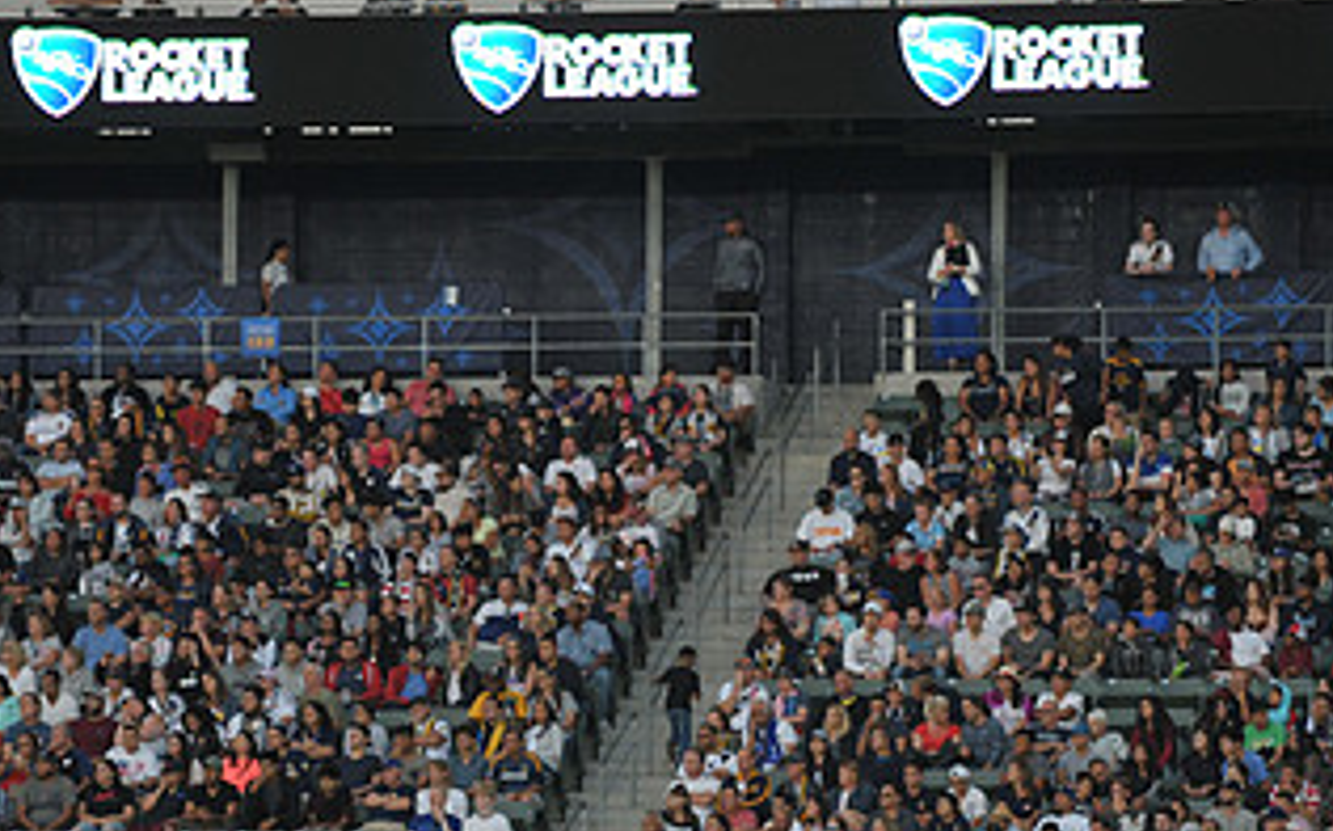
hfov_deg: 7.2
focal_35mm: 290
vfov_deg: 4.5
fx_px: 10528
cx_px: 641
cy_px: 679
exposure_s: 1/800
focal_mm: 155
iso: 640
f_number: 2.8
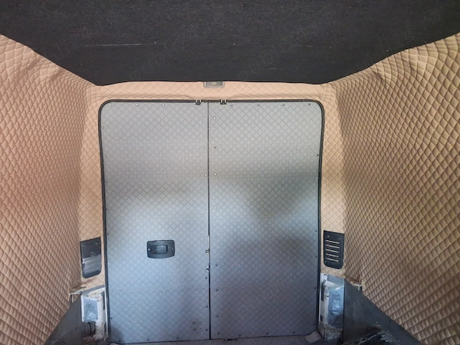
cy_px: 172
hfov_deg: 65.3
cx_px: 230
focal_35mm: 27
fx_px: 359
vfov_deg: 51.4
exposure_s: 1/10
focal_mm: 4
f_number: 1.8
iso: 1600
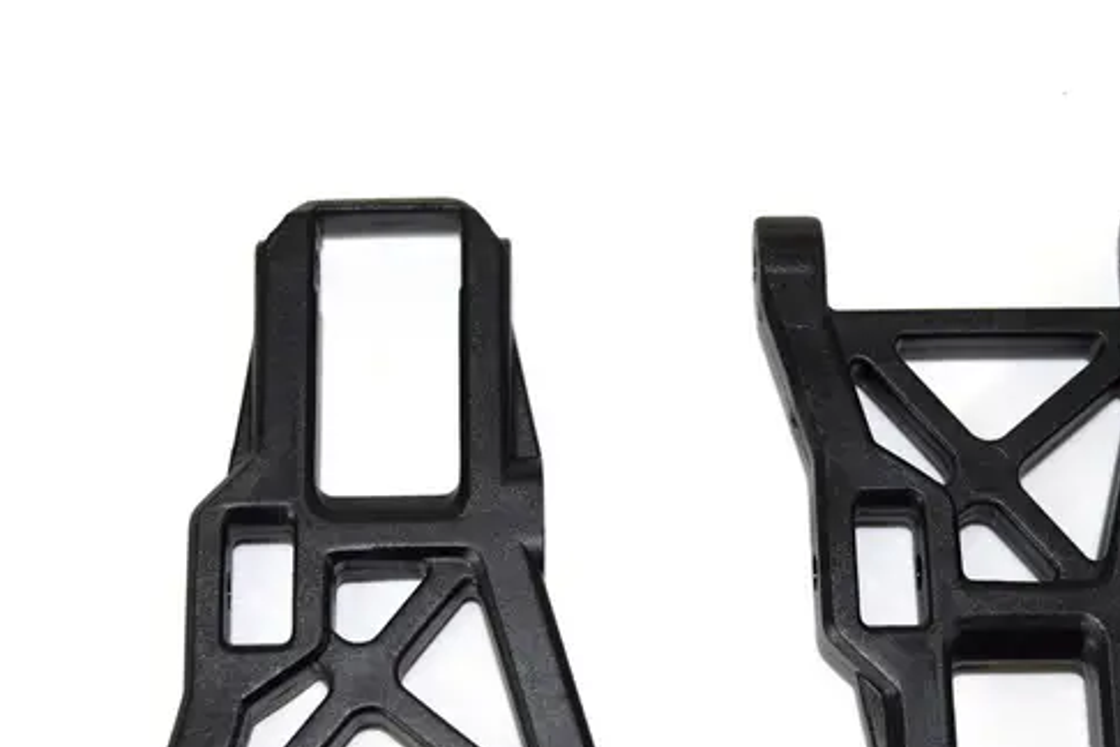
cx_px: 629
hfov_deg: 24.2
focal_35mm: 84
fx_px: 2613
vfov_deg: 16.2
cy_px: 586
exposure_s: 1/60
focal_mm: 34
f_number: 5.6
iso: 100
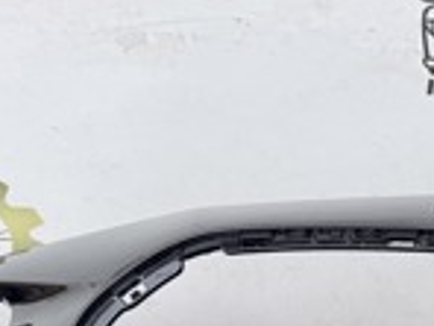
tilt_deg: -51.9
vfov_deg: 13.5
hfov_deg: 17.6
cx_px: 584
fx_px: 1304
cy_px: 479
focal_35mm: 104
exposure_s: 1/876
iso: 80
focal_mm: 6.76
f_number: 1.78
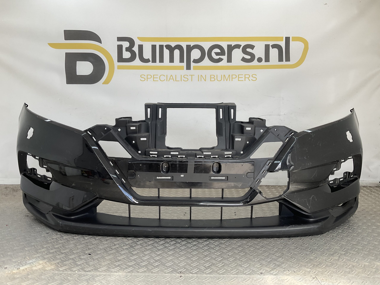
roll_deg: -1.8
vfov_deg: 48.2
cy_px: 142
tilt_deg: -8.0
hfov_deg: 61.7
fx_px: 318
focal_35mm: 29
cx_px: 190
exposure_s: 1/248
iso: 16
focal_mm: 3
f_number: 1.8
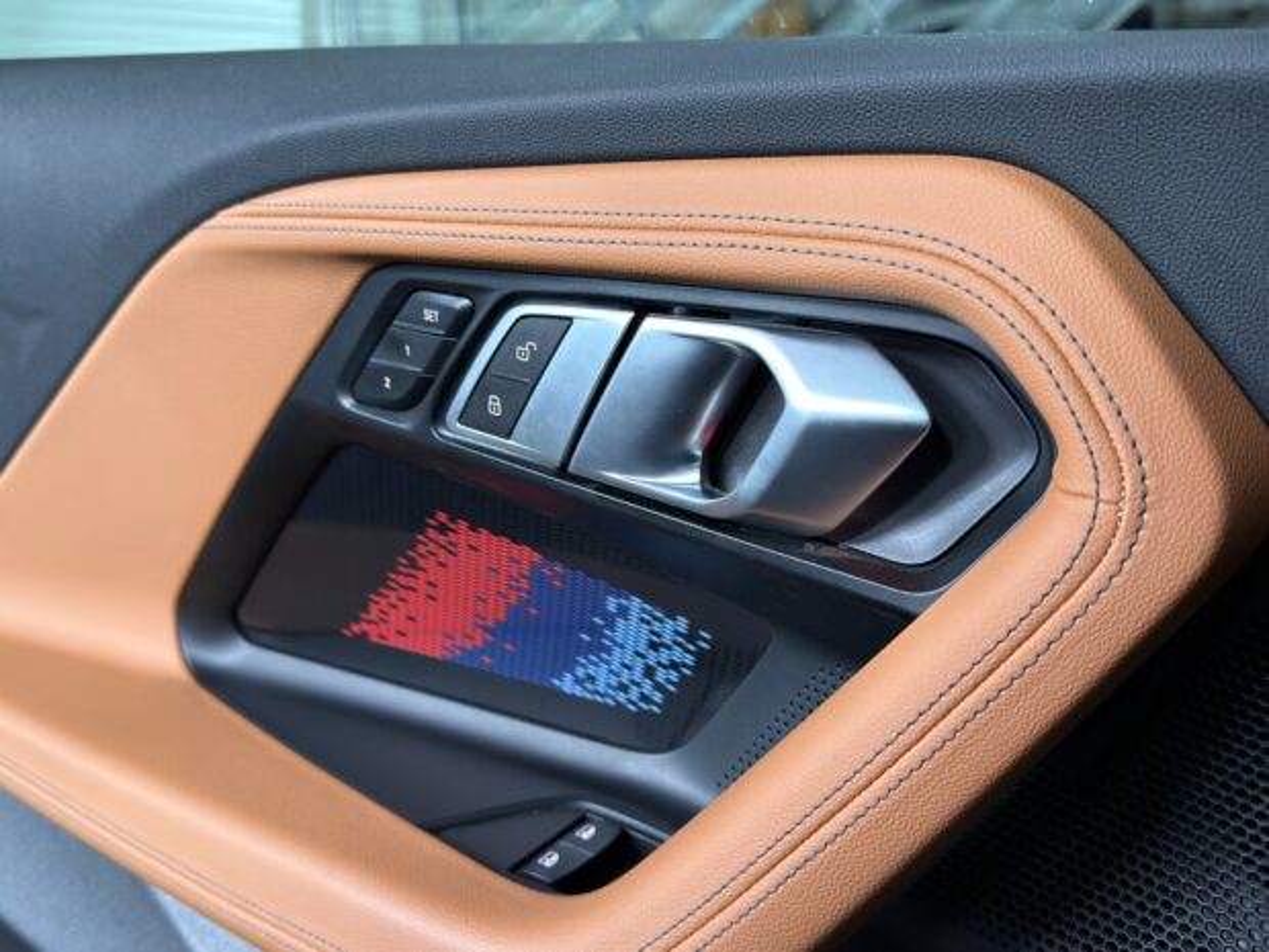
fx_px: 1283
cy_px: 476
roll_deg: +0.9
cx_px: 634
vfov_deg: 40.7
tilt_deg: -8.8
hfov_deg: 52.6
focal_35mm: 35
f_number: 1.78
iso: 400
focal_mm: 6.76
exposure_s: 1/33
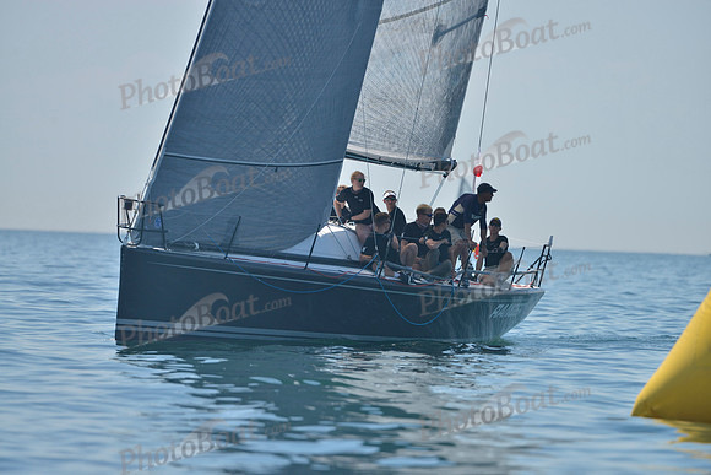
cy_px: 238
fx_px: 7901
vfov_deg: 3.4
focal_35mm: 400
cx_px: 356
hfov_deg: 5.2
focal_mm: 400
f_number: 5.6
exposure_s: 1/1250
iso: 200
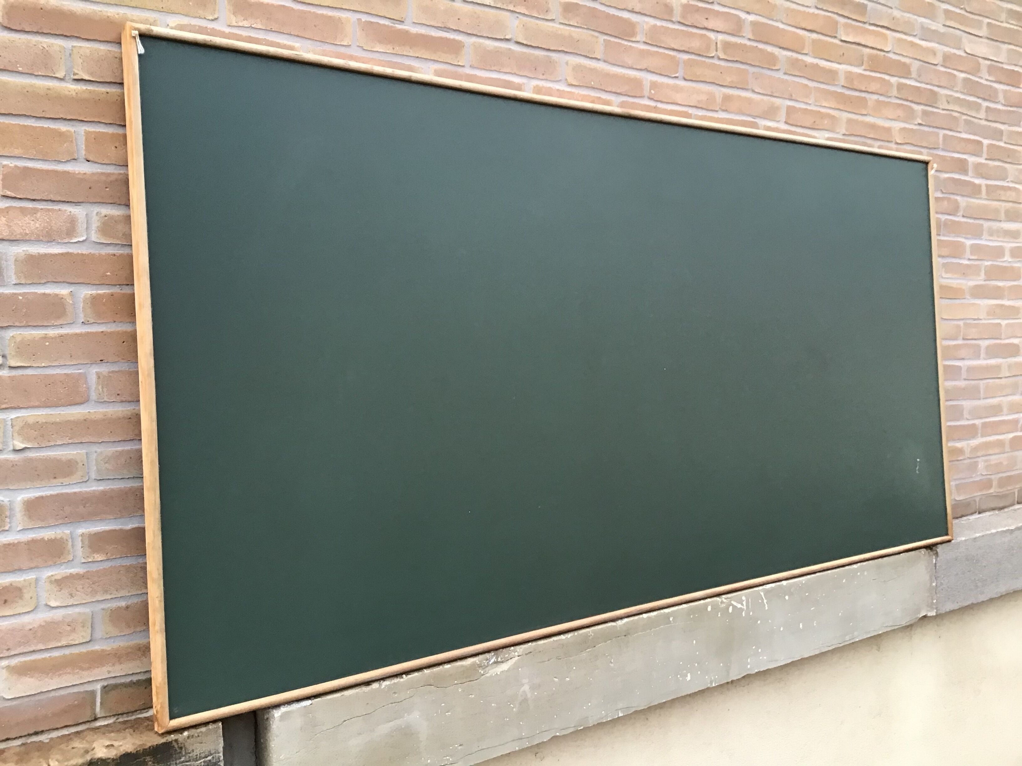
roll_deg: +0.6
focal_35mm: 31
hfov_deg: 58.4
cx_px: 511
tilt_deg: -2.3
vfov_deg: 45.4
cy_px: 383
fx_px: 915
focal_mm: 3.3
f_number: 2.4
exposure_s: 1/33
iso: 125
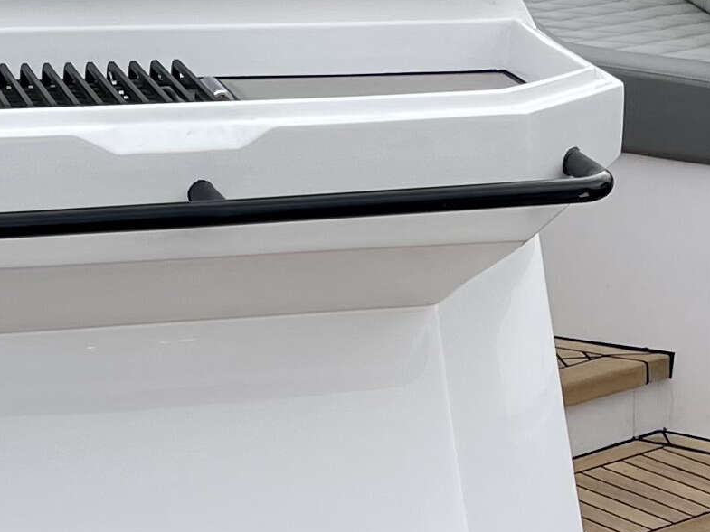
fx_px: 2359
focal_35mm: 115
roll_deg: +0.2
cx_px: 229
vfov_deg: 12.7
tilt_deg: -18.6
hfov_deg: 17.1
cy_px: 519
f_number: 1.6
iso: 32
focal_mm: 5.1
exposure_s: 1/901
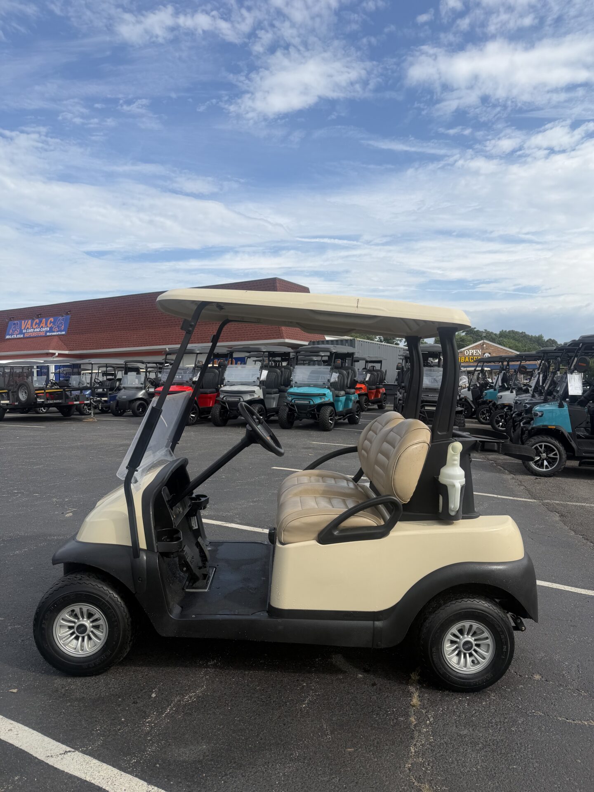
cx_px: 297
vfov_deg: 71.6
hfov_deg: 56.8
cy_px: 396
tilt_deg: -1.1
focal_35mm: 24
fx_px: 549
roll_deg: +1.2
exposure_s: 1/4673
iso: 80
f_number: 1.78
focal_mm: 6.76
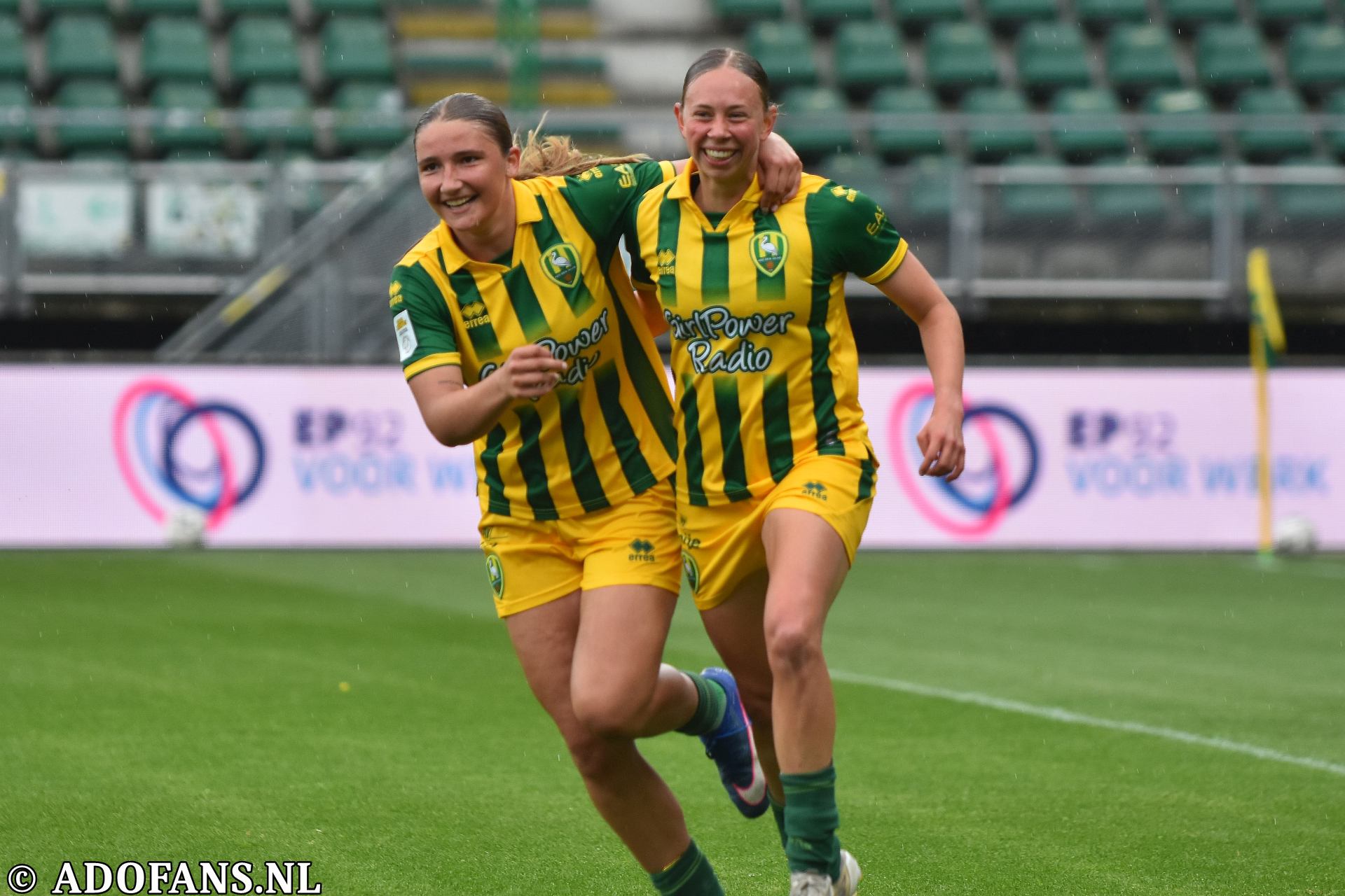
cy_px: 448
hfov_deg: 7.2
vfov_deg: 4.8
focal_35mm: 285
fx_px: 10647
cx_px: 672
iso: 500
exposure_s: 1/640
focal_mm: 190
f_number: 3.2
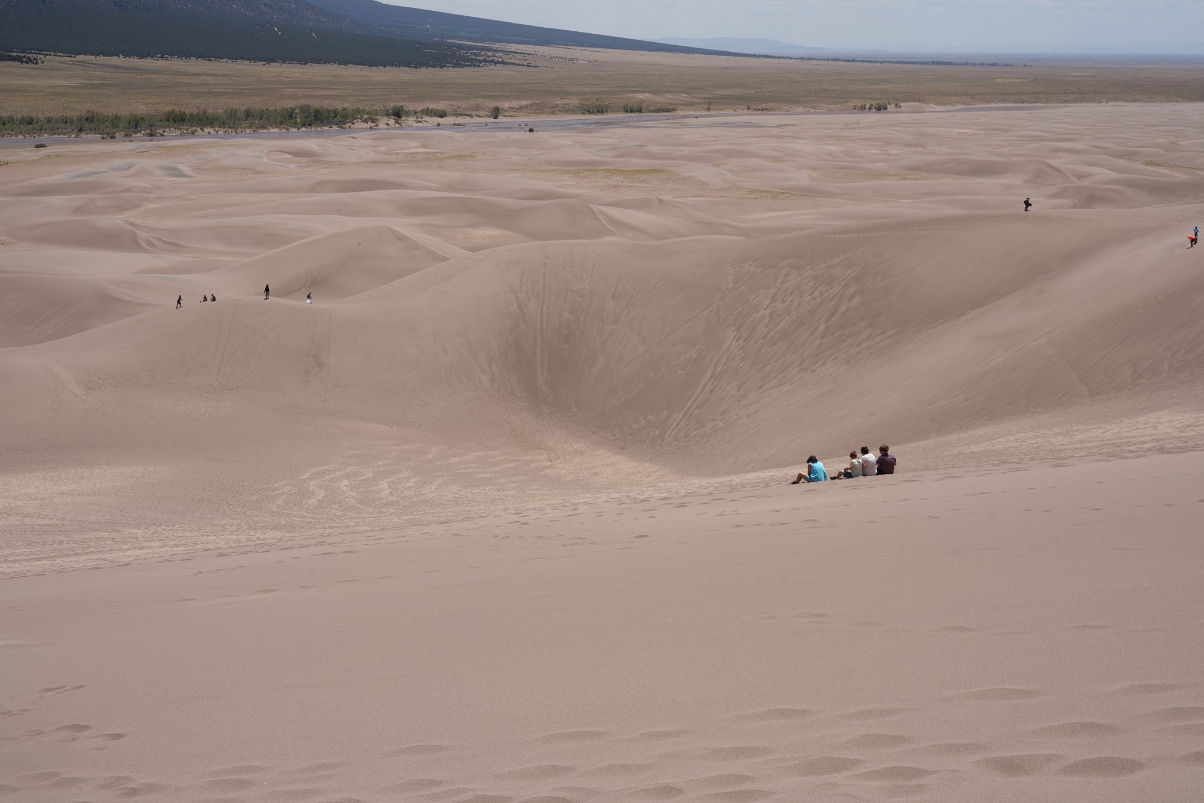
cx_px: 602
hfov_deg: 37.5
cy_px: 402
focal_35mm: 53
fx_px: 1773
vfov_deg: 25.5
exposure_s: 1/160
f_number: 13
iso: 80
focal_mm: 53
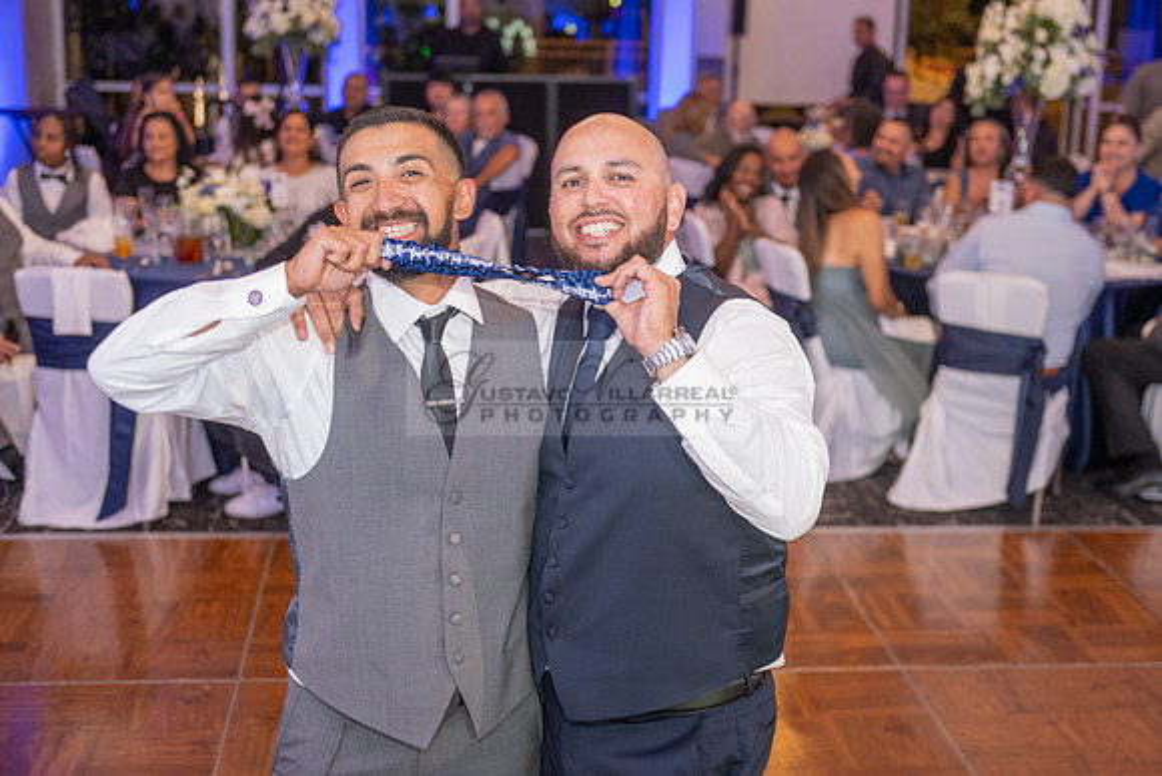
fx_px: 1776
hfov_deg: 36.2
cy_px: 388
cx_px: 581
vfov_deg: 24.6
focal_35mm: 55
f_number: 3.5
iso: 1600
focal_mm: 55
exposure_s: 1/125
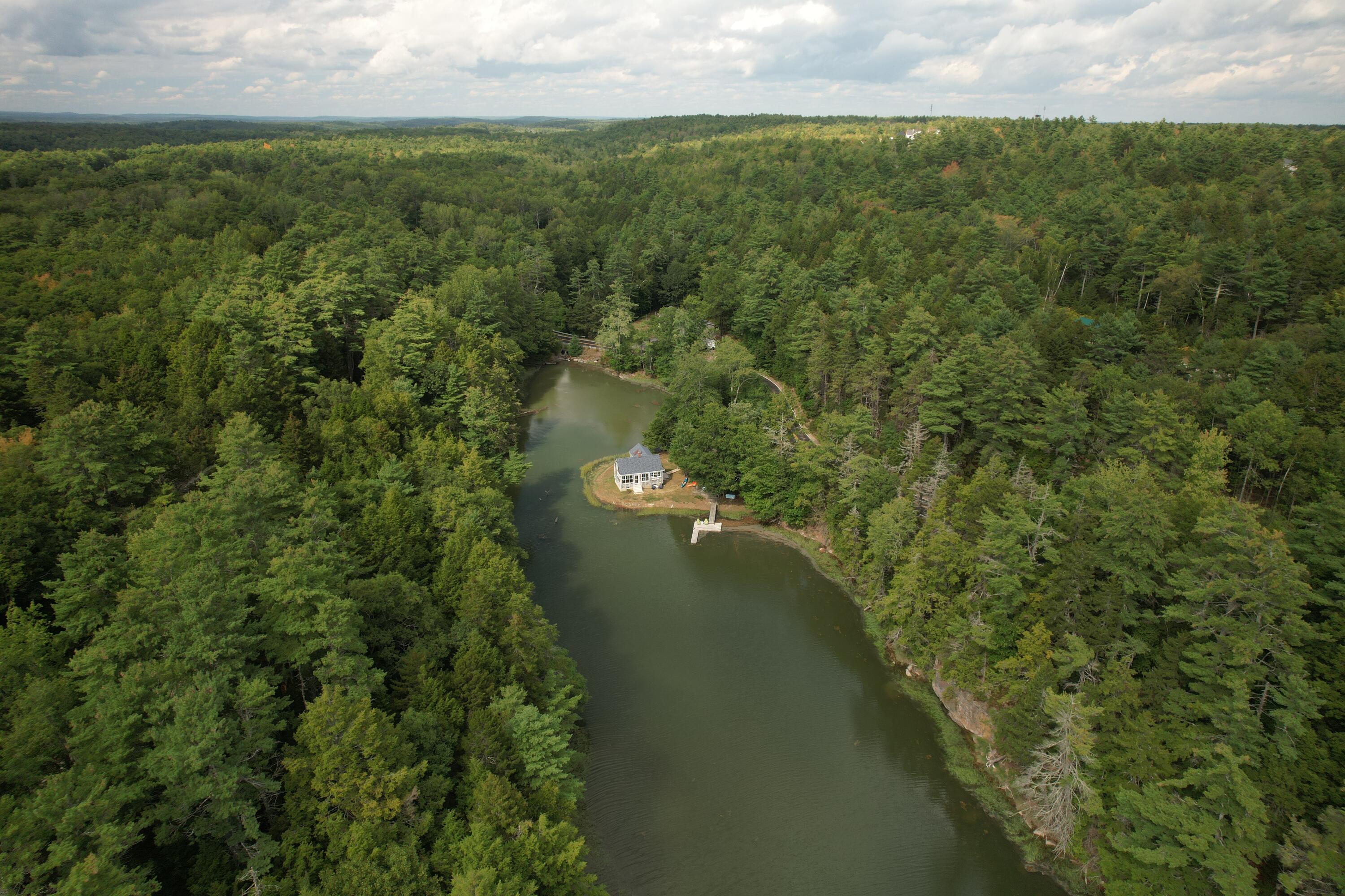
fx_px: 822
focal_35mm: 22
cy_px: 448
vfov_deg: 57.2
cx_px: 672
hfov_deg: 78.6
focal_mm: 8.38
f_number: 2.8
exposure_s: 1/160
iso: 100
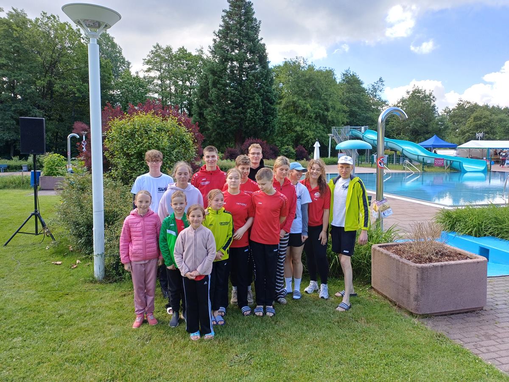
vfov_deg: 54.9
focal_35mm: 25
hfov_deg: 69.4
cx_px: 254
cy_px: 191
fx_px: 368
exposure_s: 1/247
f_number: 1.8
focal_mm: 4.65
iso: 50
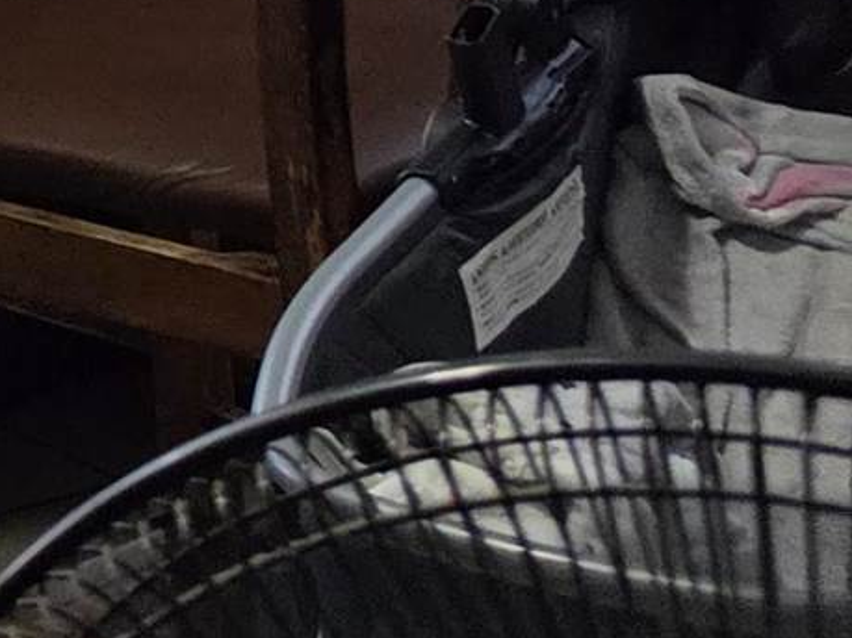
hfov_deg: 9.2
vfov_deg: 8.4
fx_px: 3789
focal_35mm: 154
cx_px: -1968
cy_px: -1155
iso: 400
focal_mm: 6.5
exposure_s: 1/120
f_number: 1.4
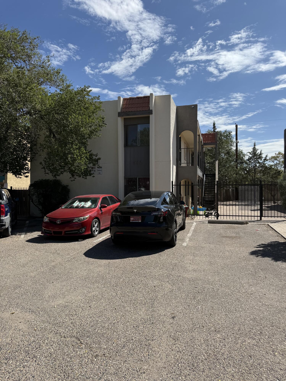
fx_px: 264
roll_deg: -0.6
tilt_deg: +1.7
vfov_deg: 71.6
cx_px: 143
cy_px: 190
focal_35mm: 24
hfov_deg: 56.8
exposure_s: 1/5319
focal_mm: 6.76
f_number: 1.78
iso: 80
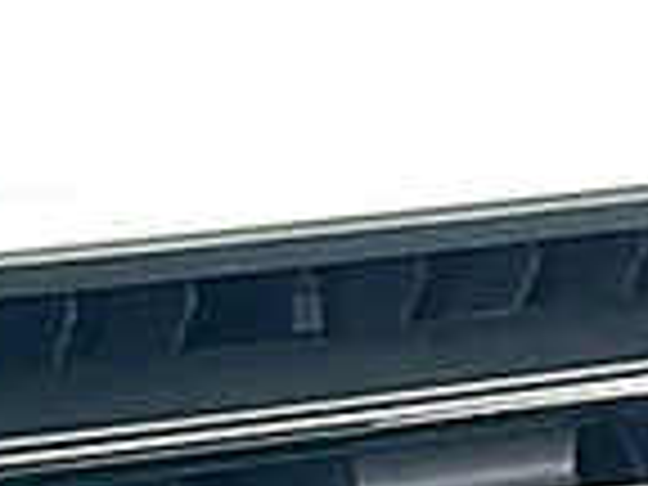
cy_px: 997
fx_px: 3725
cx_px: -508
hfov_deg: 9.5
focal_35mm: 199
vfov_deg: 7.2
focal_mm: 6.86
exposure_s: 1/219
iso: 80
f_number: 1.78
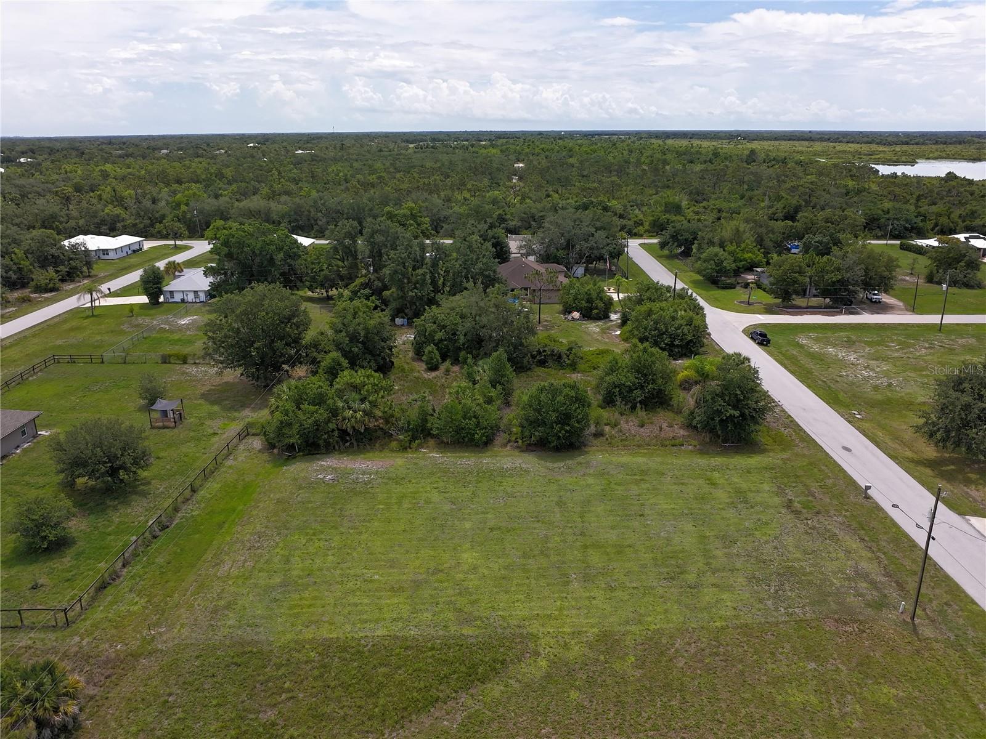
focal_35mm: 24
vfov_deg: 56.8
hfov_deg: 71.6
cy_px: 370
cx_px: 493
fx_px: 684
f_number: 2.8
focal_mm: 4.55
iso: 130
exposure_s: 1/1000
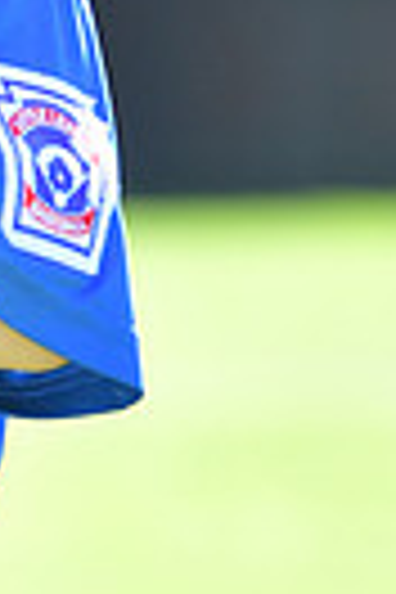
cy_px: -220
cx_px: -452
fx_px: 14671
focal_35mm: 889
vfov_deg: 2.3
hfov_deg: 1.5
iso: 400
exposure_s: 1/800
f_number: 4.5
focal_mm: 135
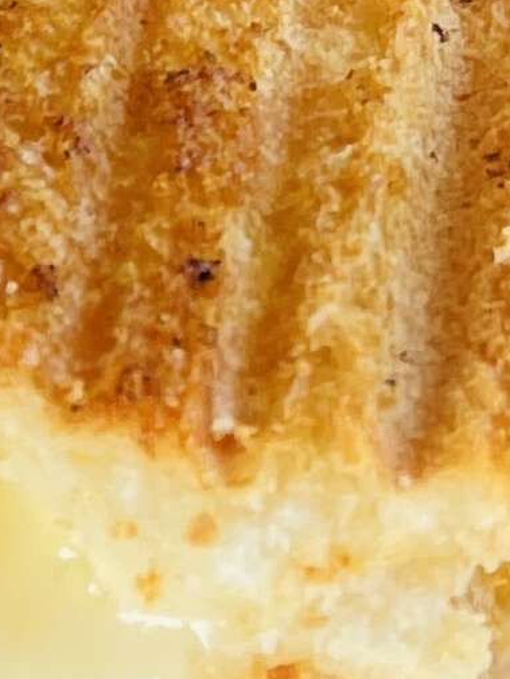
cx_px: -1074
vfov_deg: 9.5
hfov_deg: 6.5
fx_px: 4045
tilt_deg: -63.7
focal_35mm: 206
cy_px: 856
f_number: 1.6
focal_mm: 4.2
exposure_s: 1/121
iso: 50
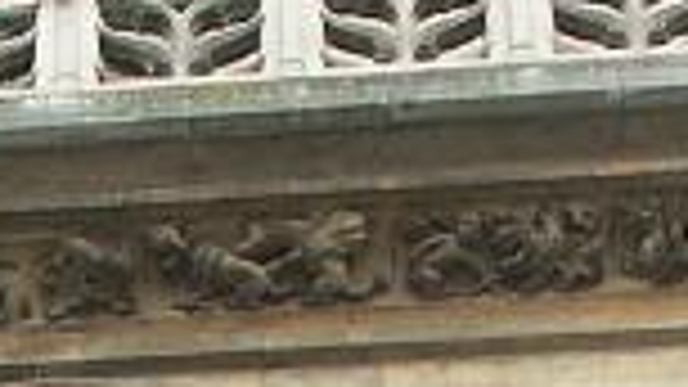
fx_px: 5855
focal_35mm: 321
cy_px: 1544
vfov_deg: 3.6
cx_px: -130
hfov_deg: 6.7
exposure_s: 1/125
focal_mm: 11.26
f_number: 5.6
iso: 64
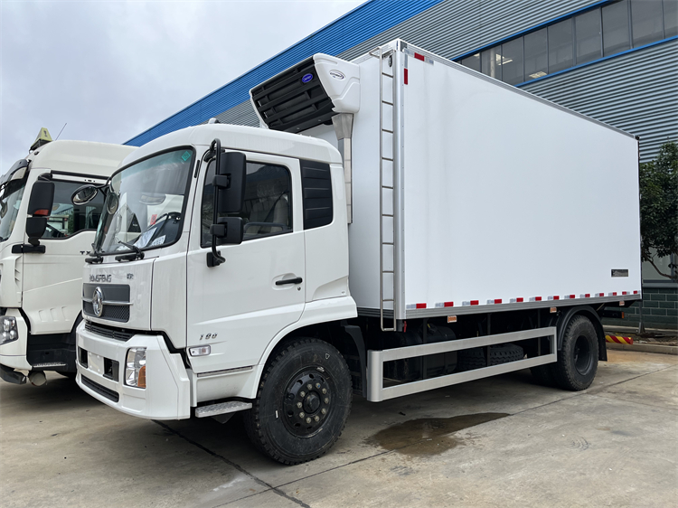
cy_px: 254
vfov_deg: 53.0
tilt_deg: +3.0
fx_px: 509
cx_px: 339
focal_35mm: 26
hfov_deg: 67.3
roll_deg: +0.3
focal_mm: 5.1
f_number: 1.6
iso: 50
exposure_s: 1/1199
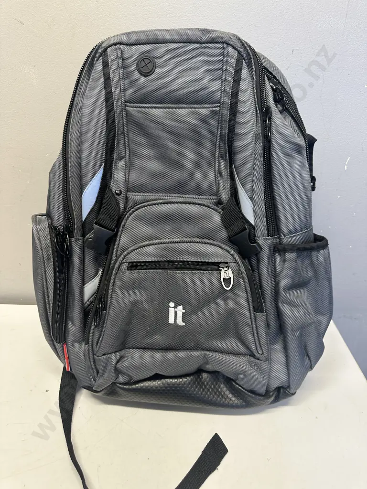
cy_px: 244
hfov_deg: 56.8
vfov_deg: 71.6
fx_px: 339
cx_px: 184
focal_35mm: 24
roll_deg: +0.2
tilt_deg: -23.5
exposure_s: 1/50
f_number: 1.78
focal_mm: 6.86
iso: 125
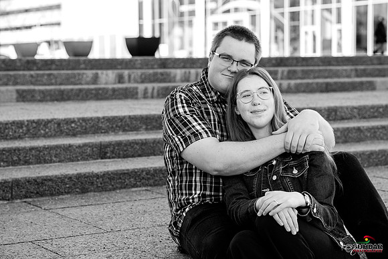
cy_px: 130
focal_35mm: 85
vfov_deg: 16.1
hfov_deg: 23.9
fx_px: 916
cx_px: 194
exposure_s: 1/1600
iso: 800
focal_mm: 85
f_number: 4.5
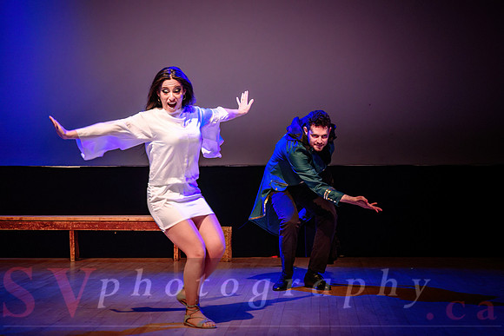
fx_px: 1201
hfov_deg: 23.7
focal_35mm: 86
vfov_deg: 15.9
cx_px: 250
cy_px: 166
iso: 1600
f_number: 2.8
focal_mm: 70
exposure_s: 1/160
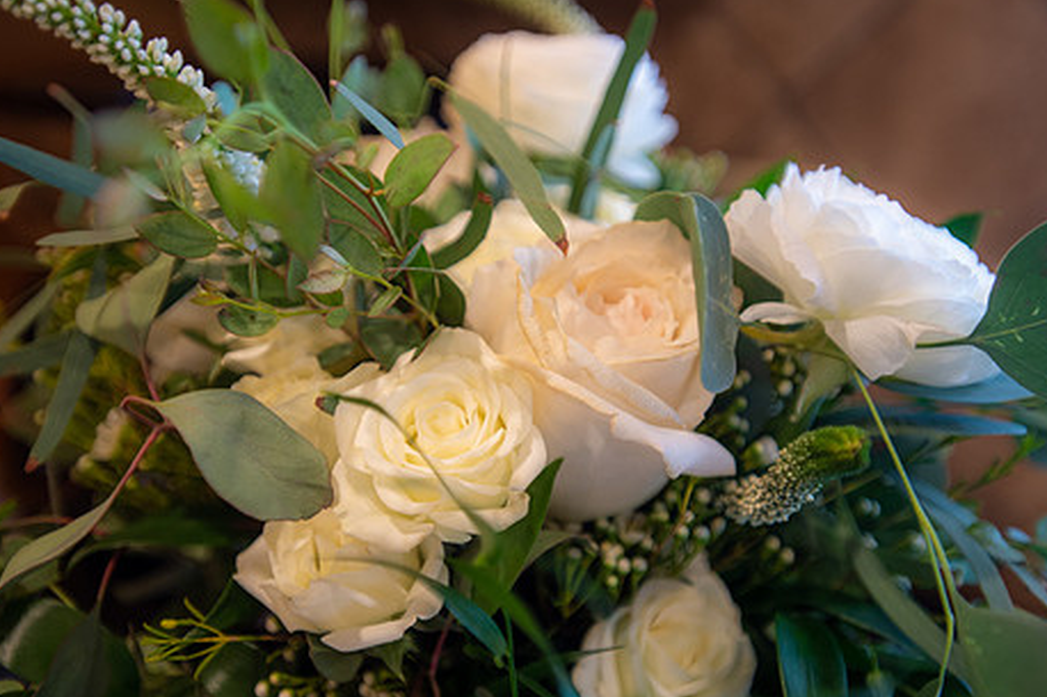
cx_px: 519
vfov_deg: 35.0
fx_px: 1105
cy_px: 372
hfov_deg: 50.7
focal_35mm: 38
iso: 500
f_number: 2.8
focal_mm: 30
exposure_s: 1/40
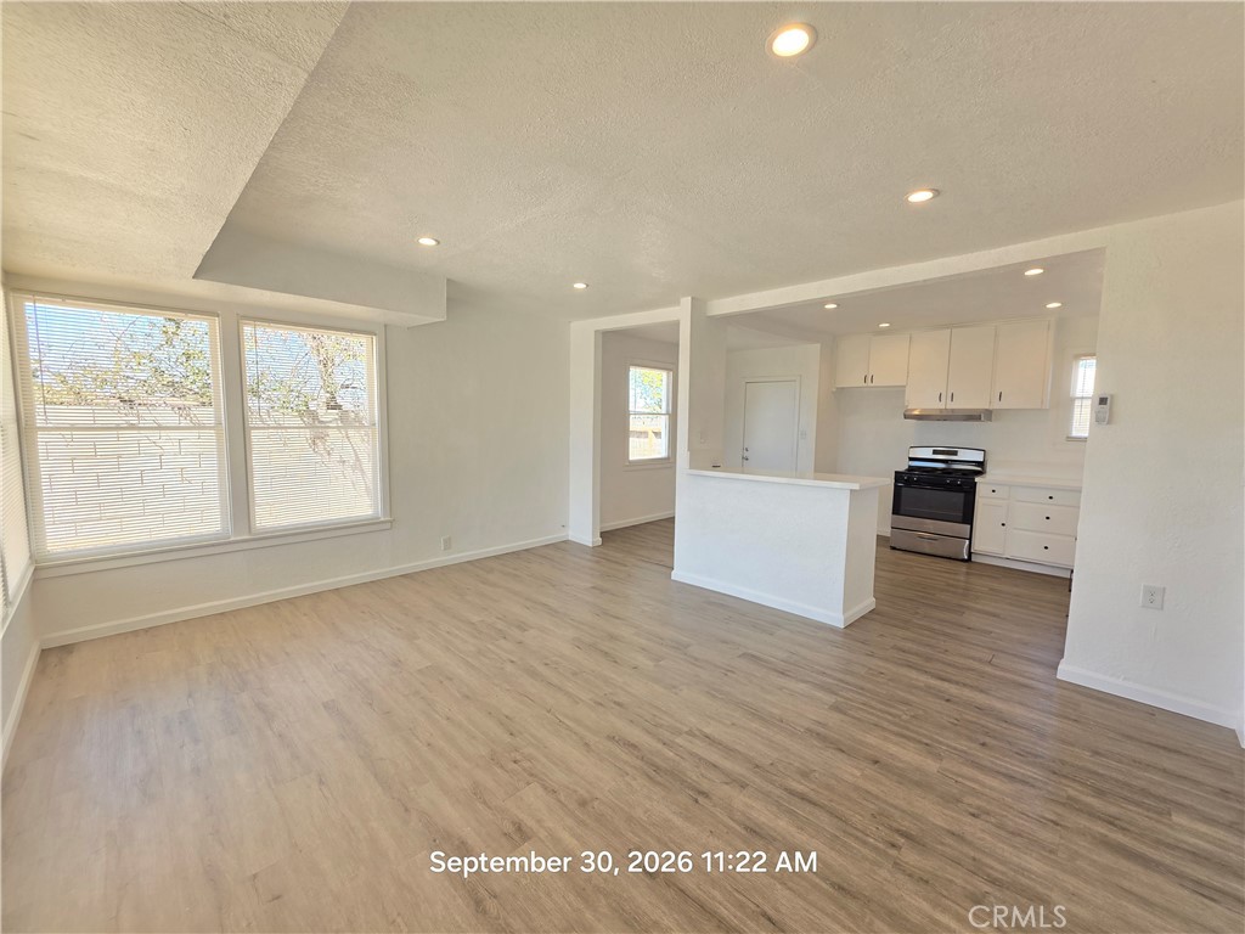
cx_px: 622
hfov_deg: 106.2
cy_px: 467
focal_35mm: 13
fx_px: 468
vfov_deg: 89.9
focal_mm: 2.2
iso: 32
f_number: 1.9
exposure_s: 1/120
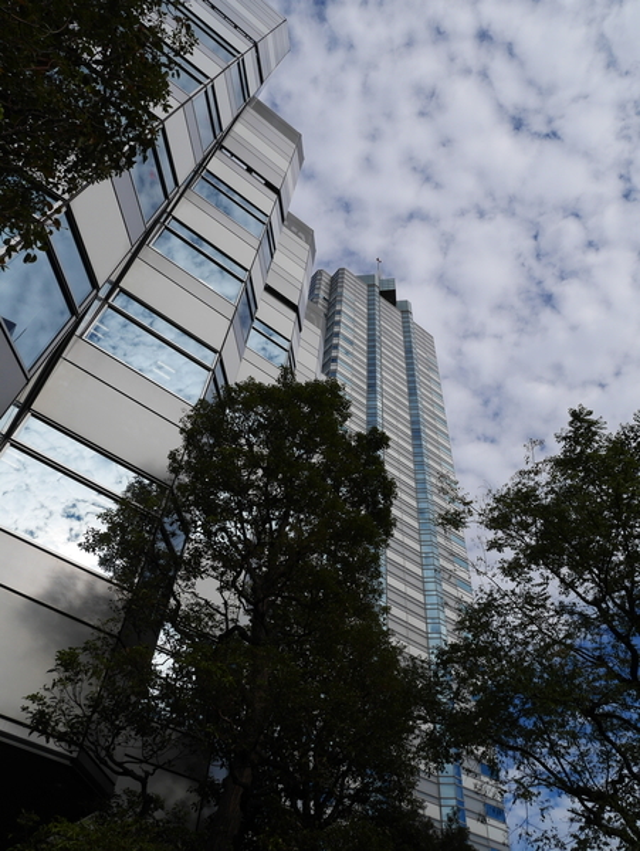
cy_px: 426
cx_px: 320
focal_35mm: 24
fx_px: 591
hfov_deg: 56.9
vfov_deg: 71.6
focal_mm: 12
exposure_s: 1/500
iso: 200
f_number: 9
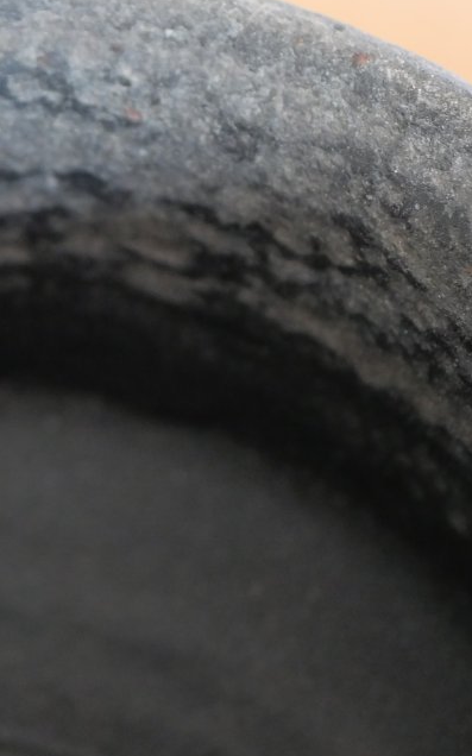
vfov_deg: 17.4
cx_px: -11
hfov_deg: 10.8
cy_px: 301
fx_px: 2472
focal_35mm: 120
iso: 3200
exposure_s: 1/60
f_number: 2.8
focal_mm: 30
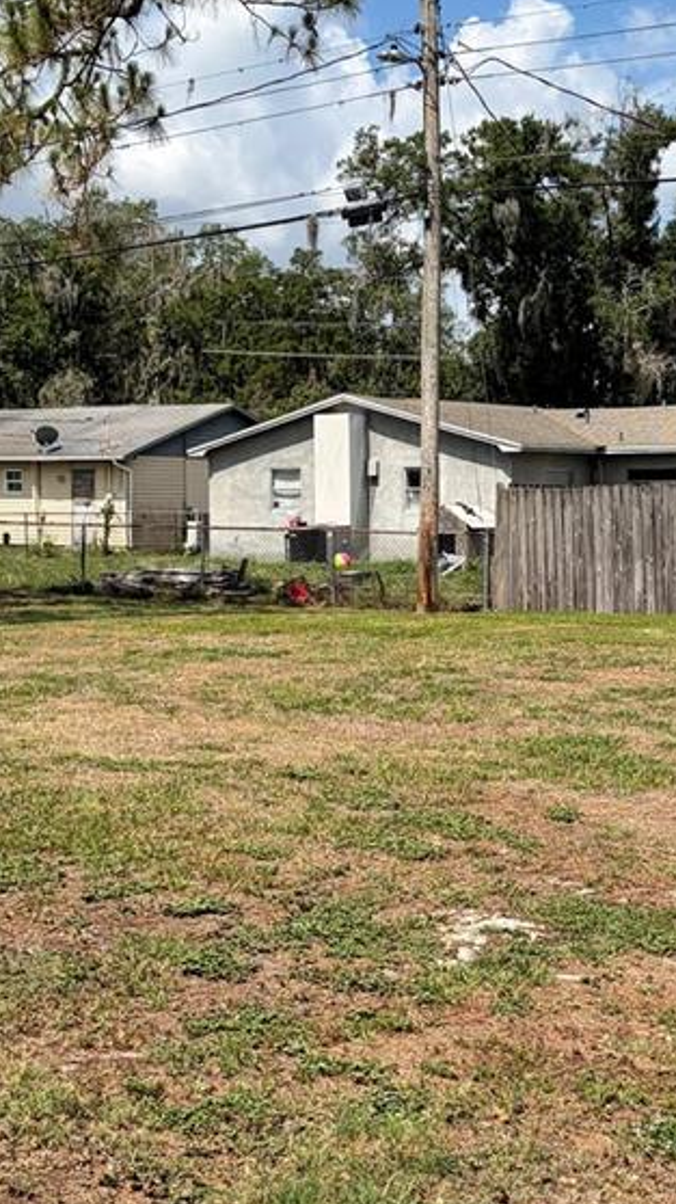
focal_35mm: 61
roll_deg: +0.1
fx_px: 1945
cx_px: 449
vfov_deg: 34.4
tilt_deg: -4.2
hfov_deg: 19.7
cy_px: 623
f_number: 1.6
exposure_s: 1/4950
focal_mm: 5.96
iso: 50
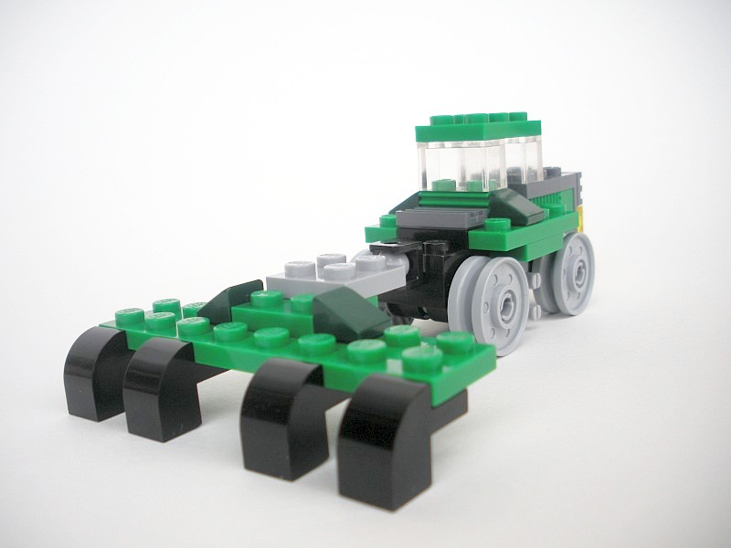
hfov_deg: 52.6
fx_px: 739
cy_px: 274
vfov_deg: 40.7
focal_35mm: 35
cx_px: 366
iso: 64
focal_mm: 6.3
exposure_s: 1/158
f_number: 3.5
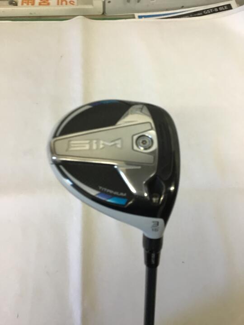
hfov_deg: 45.4
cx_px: 122
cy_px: 162
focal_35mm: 31
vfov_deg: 58.4
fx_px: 291
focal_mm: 3.3
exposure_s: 1/33
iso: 80
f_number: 2.4
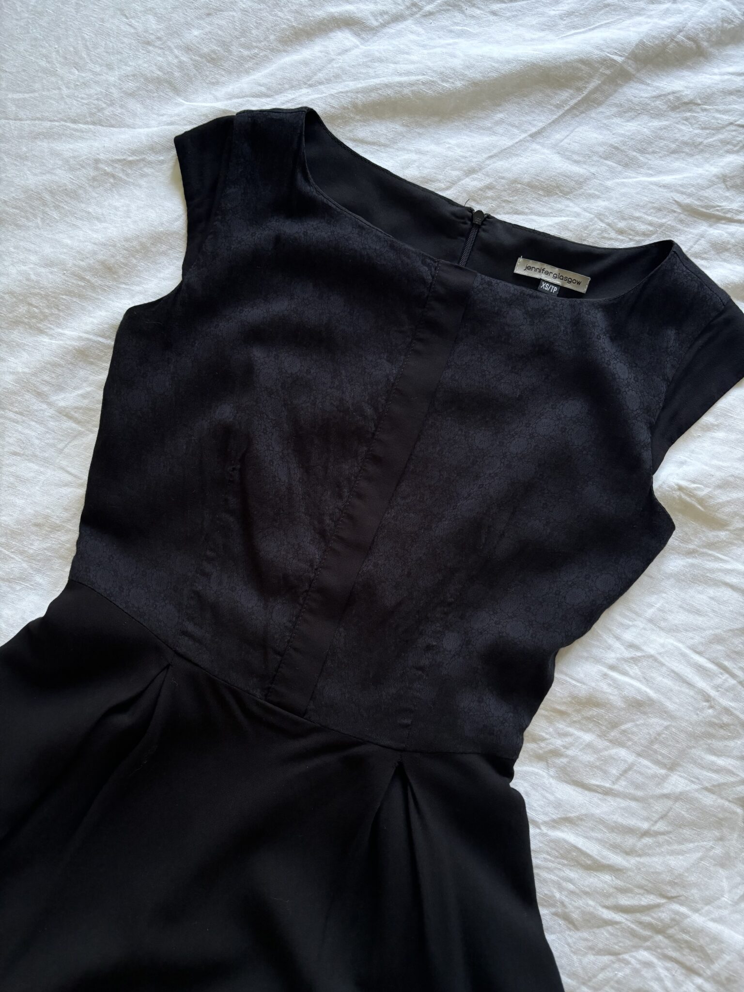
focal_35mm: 26
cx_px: 372
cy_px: 496
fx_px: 745
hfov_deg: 53.1
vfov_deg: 67.3
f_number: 1.6
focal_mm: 5.96
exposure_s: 1/88
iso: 125
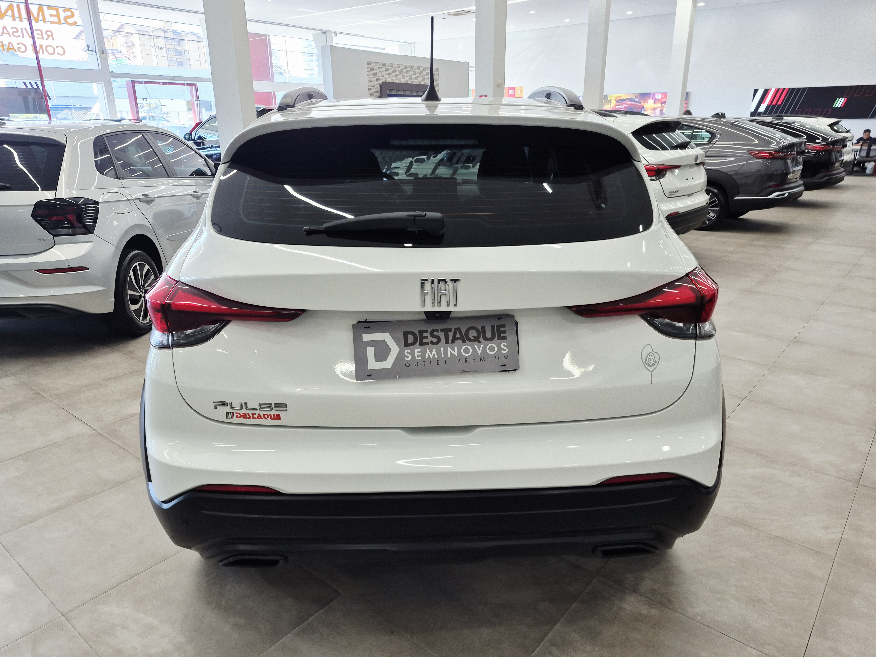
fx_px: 582
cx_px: 438
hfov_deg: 73.9
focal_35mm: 23
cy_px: 328
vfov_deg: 58.9
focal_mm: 5.4
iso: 80
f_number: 1.8
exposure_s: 1/120
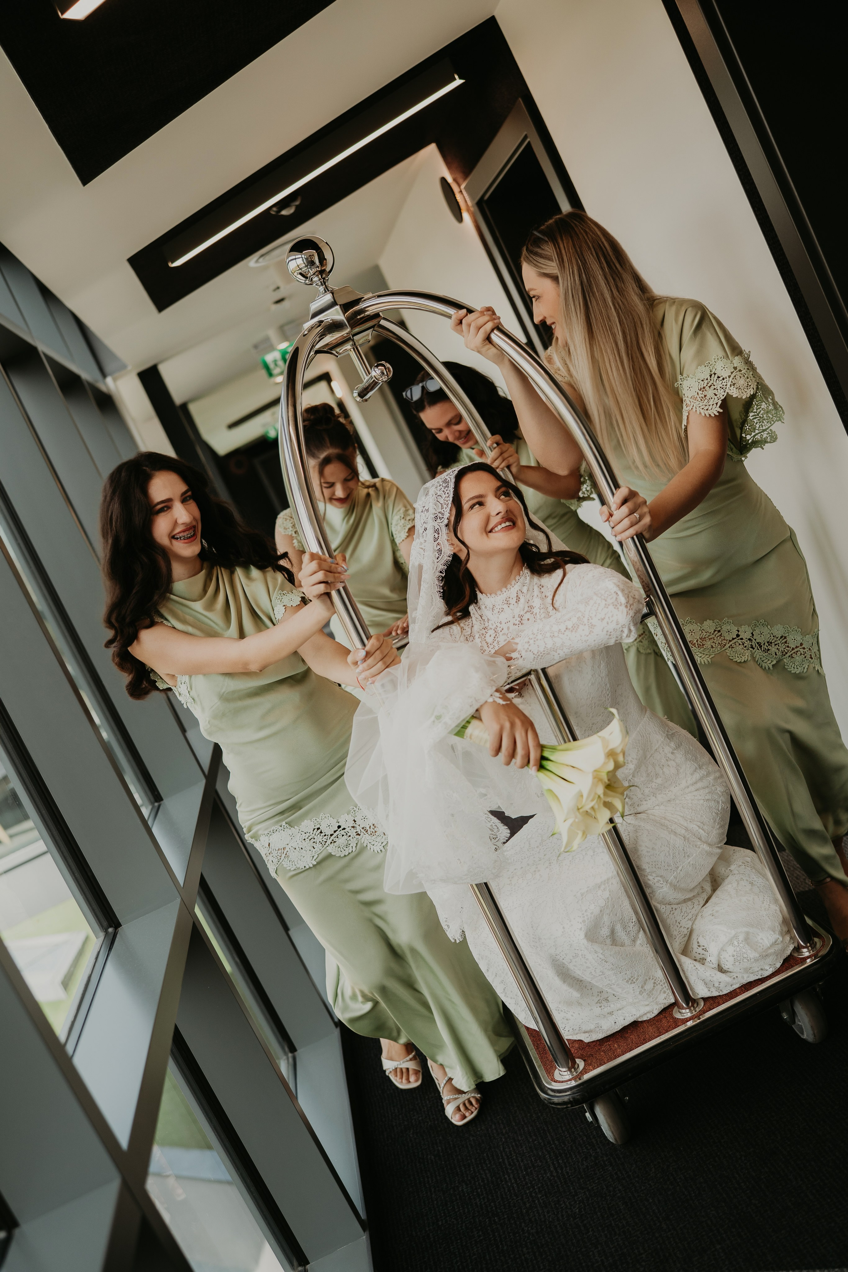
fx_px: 1237
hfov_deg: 37.9
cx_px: 424
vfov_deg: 54.4
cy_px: 636
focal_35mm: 35
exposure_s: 1/500
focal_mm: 35
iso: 320
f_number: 2.2
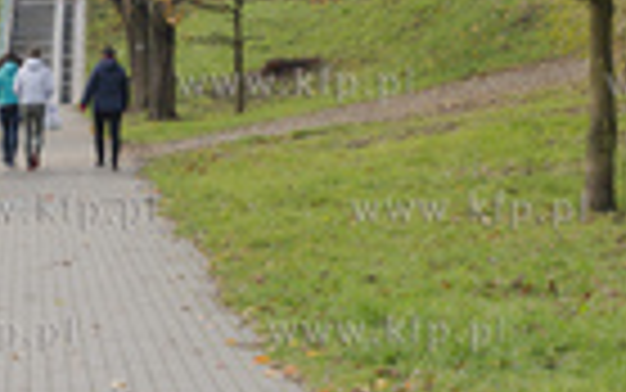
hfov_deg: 10.2
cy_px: -97
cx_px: 198
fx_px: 3516
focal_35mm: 206
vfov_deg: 6.3
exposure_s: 1/500
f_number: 4
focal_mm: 70
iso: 400
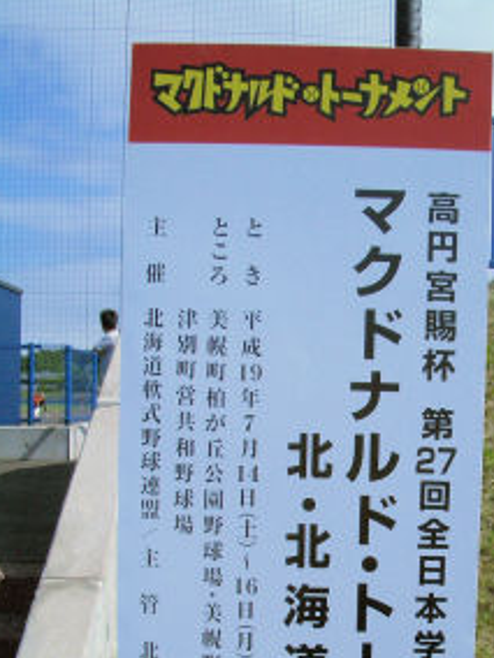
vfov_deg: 36.1
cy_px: 482
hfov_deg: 27.7
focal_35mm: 52
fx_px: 989
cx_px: 358
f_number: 4.3
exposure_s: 1/2000
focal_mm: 5.8
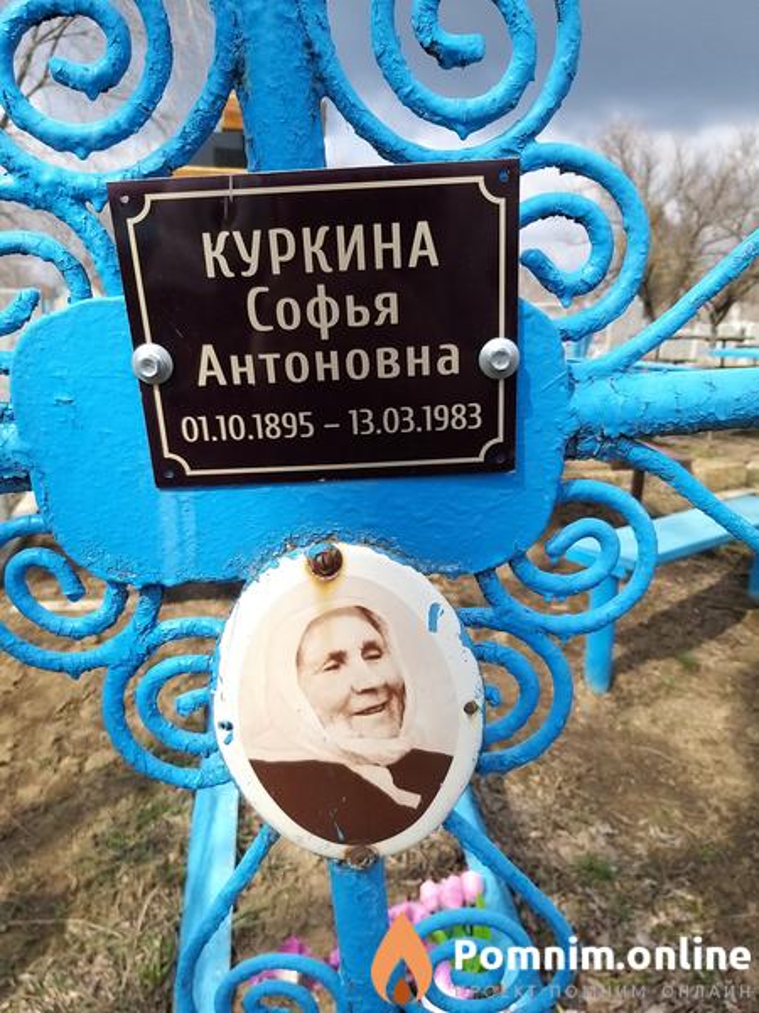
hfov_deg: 51.4
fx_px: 789
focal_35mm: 27
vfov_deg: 65.3
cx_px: 380
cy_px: 506
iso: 50
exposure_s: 1/1633
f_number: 1.7
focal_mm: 3.93
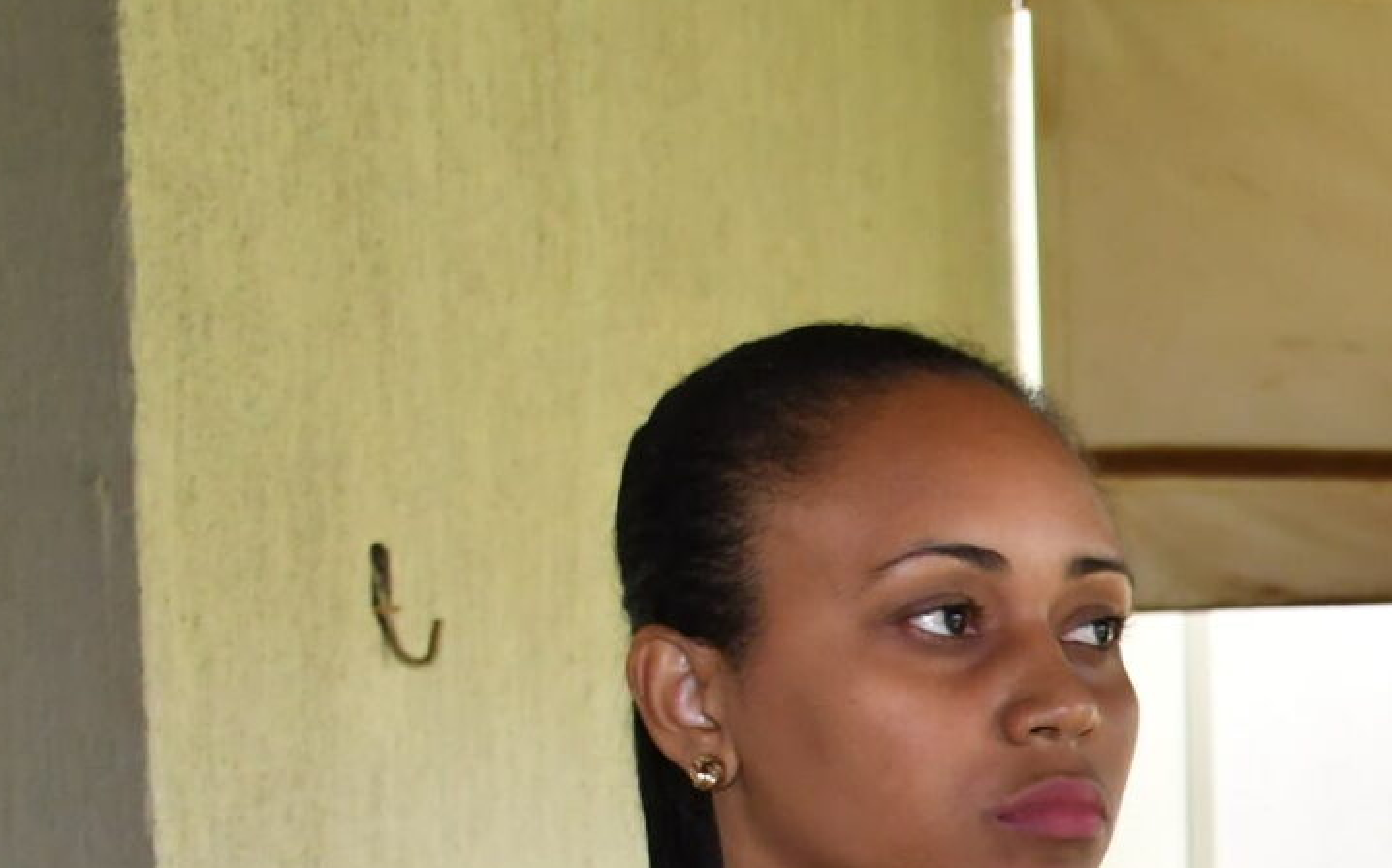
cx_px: 2458
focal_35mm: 120
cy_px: 1183
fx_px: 4550
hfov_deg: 15.2
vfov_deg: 10.6
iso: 1000
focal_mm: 22
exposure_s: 1/200
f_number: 5.6
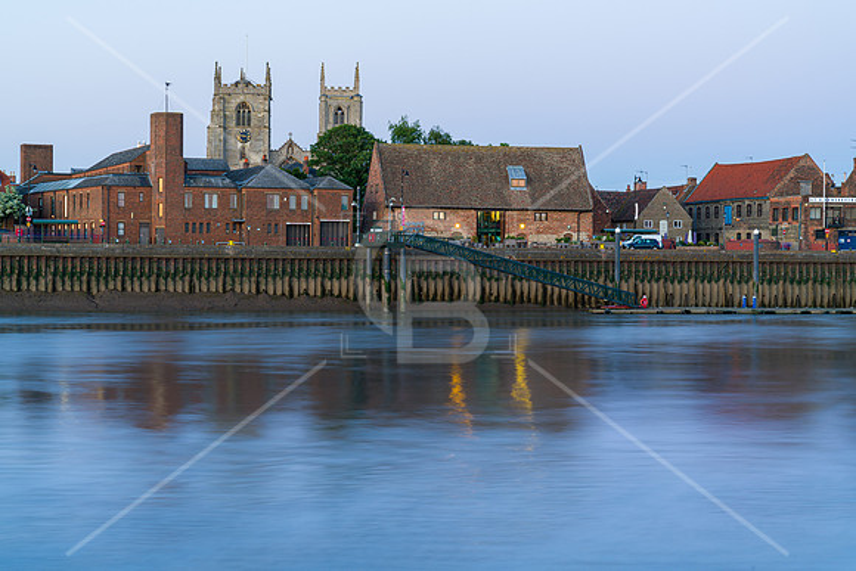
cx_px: 428
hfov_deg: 28.6
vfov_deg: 19.3
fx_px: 1680
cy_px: 286
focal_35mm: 71
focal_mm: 70
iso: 100
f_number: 16
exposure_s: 2
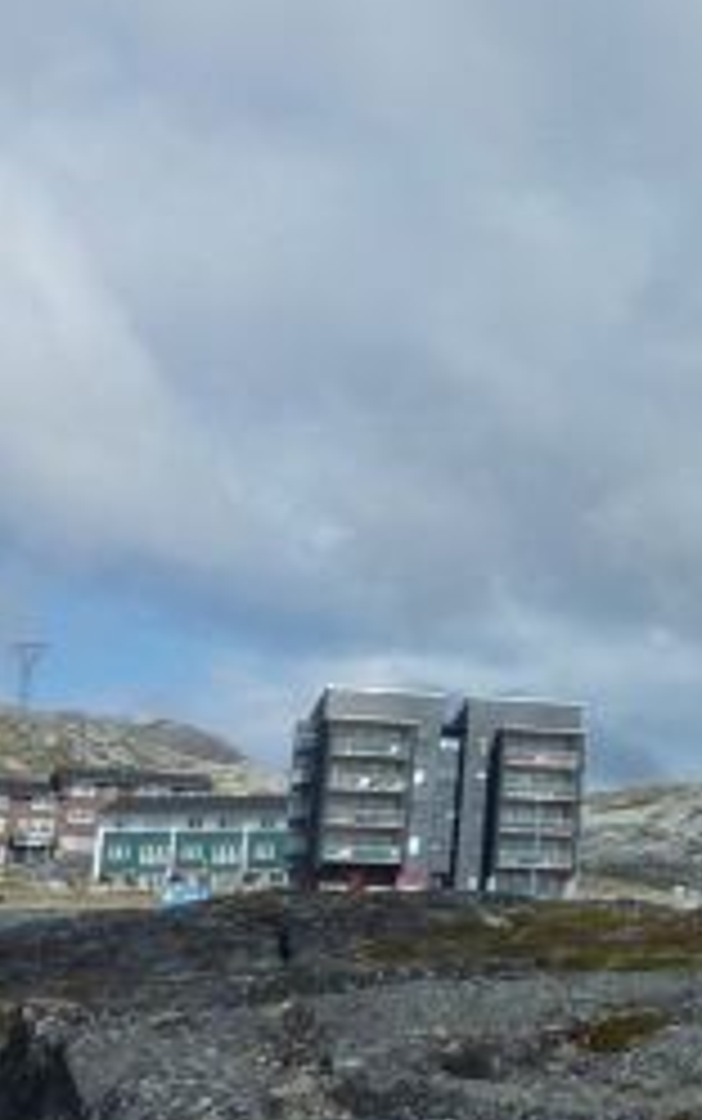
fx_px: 2597
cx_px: 1580
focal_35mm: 85
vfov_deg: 24.2
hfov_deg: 12.6
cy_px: 378
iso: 125
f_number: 5.6
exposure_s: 1/640
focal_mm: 4.1
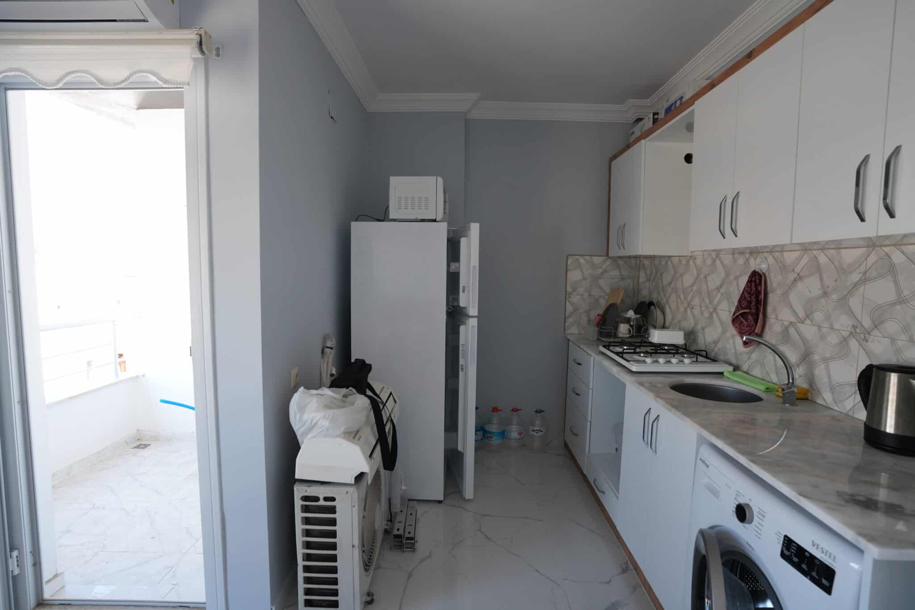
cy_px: 305
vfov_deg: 70.4
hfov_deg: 93.3
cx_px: 458
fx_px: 432
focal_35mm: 17
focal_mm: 17
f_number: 4
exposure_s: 1/160
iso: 400
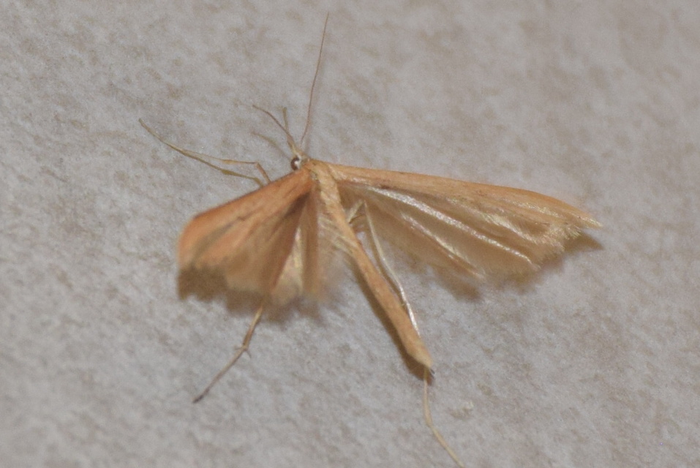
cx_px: 350
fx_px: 4087
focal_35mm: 210
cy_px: 234
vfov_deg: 6.6
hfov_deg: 9.8
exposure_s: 1/60
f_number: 5.6
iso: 500
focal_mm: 140
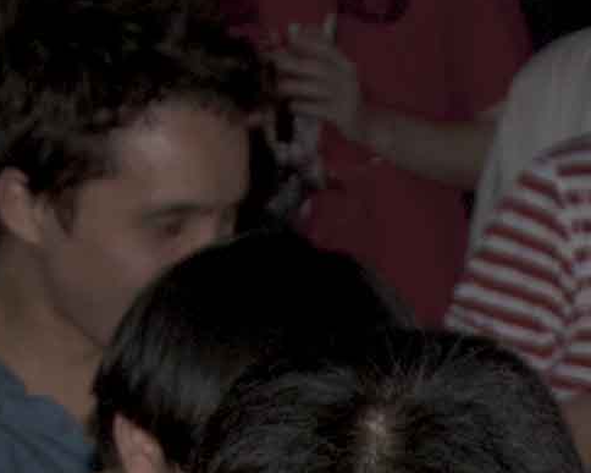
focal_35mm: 374
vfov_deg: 4.0
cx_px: 1060
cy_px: 1226
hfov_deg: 5.1
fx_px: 6540
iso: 100
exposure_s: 1/100
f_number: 4.2
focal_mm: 30
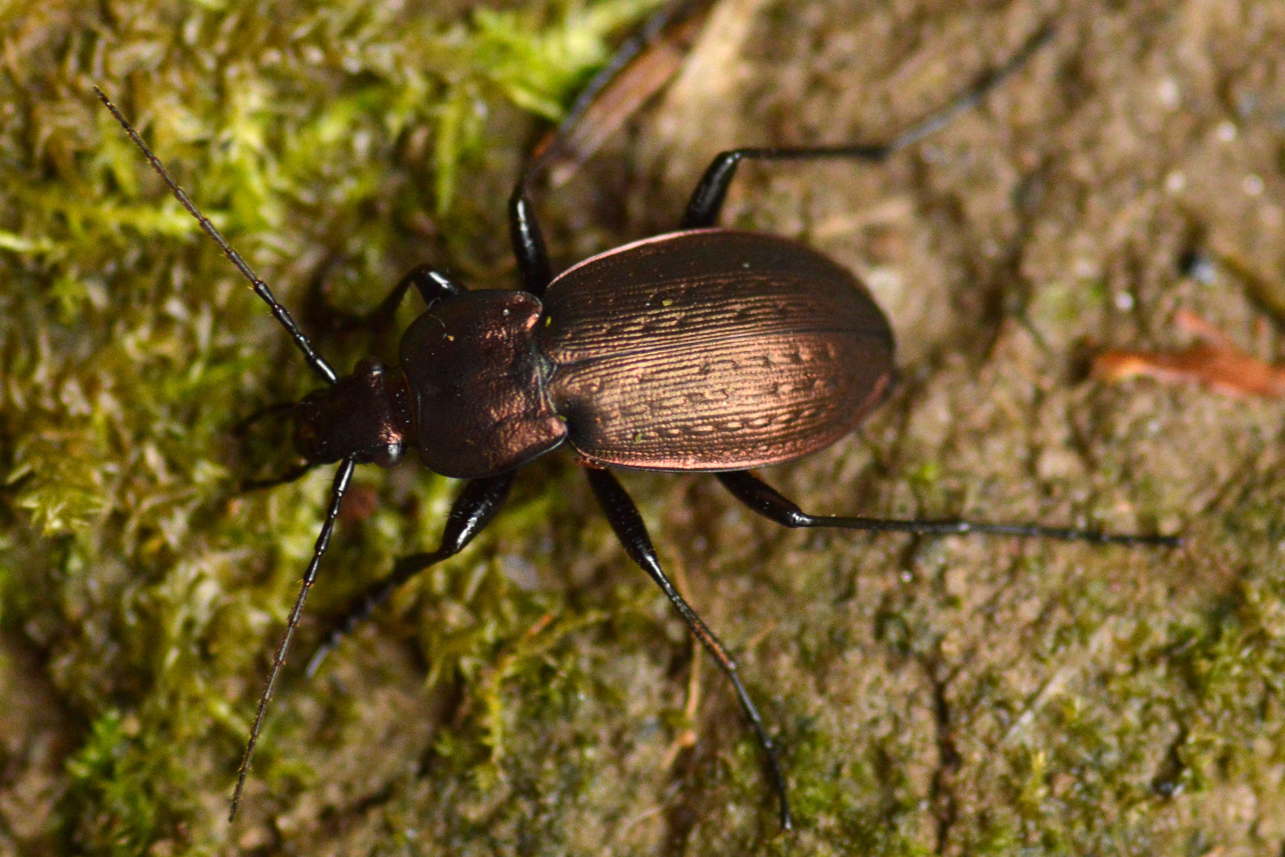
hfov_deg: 13.7
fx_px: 5354
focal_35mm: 150
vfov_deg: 9.1
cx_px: 642
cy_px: 428
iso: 800
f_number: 6.3
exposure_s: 1/320
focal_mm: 100
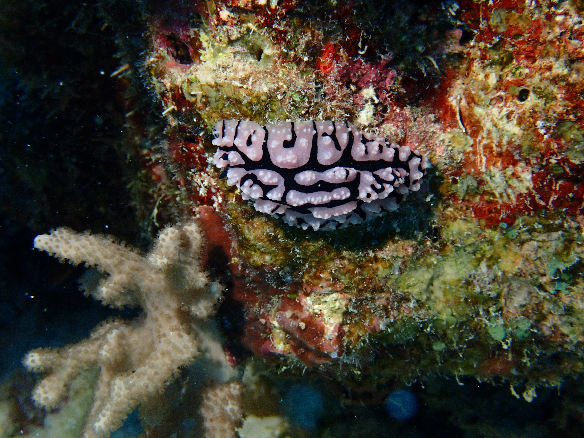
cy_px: 219
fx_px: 1046
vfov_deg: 23.7
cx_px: 292
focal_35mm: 62
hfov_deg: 31.2
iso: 250
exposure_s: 1/125
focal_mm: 11.09
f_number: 5
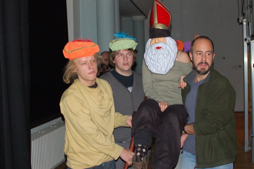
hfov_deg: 37.9
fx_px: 370
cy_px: 84
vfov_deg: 25.7
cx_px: 127
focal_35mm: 52
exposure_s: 1/60
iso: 1600
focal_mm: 35
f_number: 5
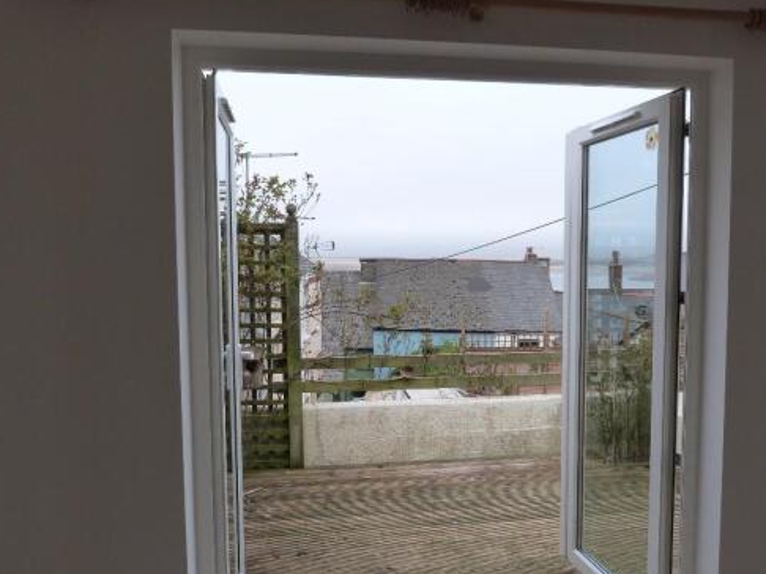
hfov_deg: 59.7
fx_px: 664
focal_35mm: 30
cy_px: 308
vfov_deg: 46.7
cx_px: 439
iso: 160
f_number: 4.5
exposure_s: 1/250
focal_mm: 4.5
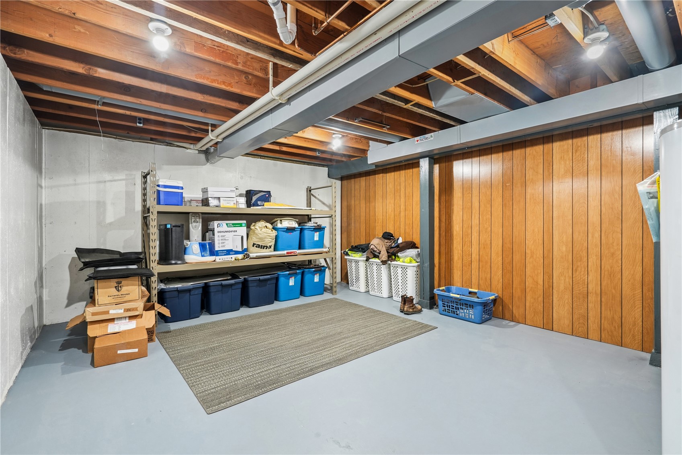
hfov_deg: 96.7
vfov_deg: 73.7
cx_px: 341
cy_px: 228
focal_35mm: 16
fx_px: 303
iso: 400
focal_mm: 16
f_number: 10
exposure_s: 1/1.67
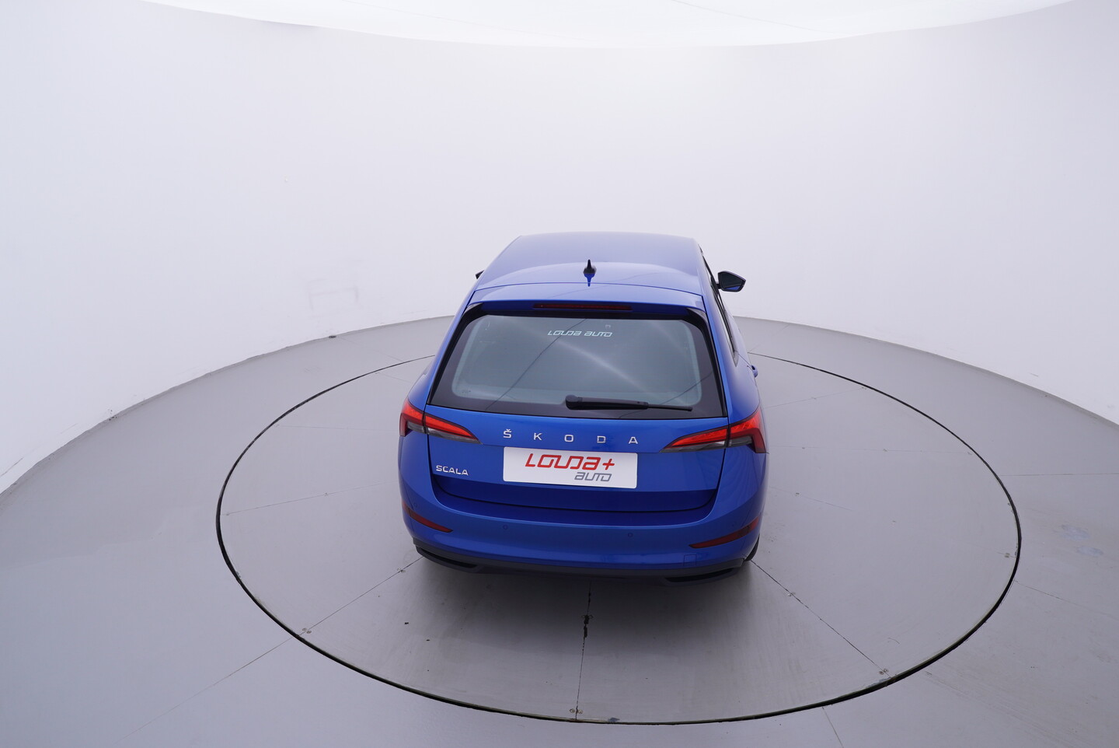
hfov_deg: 77.3
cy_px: 374
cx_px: 560
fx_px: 700
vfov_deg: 56.2
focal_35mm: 22
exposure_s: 1/80
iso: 200
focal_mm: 15
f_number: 5
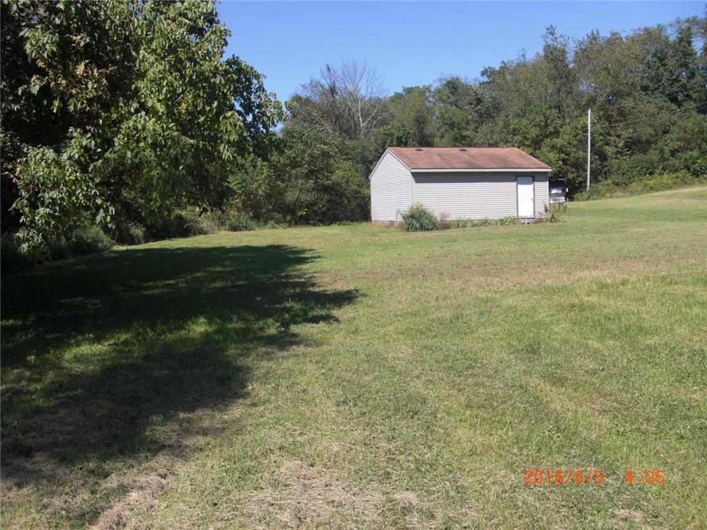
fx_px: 735
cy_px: 265
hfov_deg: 51.4
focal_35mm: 36
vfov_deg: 39.7
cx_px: 354
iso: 50
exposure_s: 1/640
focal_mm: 6.3
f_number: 2.8
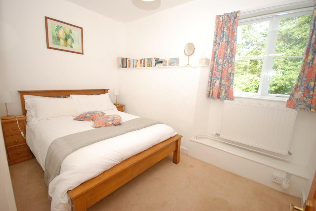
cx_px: 158
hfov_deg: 100.3
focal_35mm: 15
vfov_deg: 77.5
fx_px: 132
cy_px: 106
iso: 160
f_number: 4
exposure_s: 1/60
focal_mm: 10
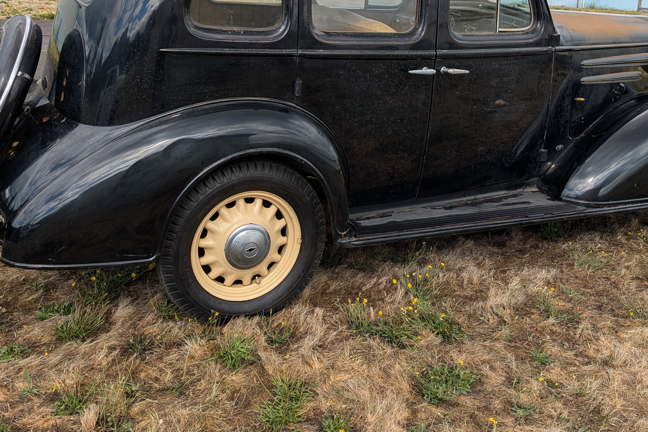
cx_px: 327
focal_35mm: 41
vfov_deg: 32.1
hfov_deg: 47.4
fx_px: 738
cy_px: 114
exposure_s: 1/1002
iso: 44
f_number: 1.85
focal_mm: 6.81
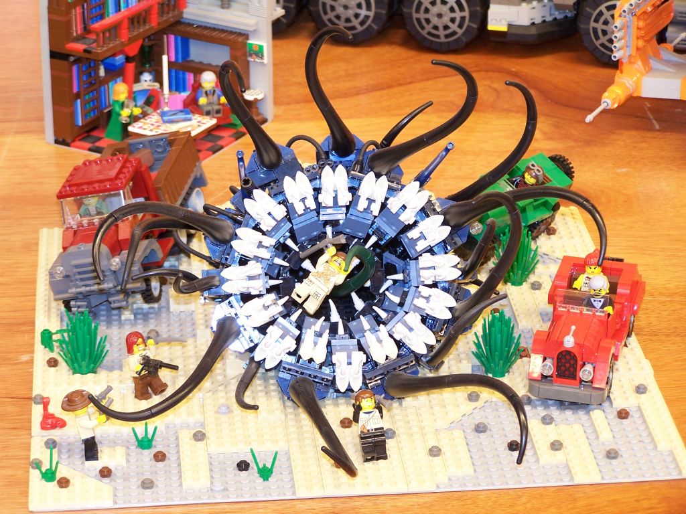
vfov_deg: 11.6
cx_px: 343
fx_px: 2537
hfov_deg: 15.4
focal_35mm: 128
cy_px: 257
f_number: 3.2
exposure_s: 1/2
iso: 80
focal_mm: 21.2
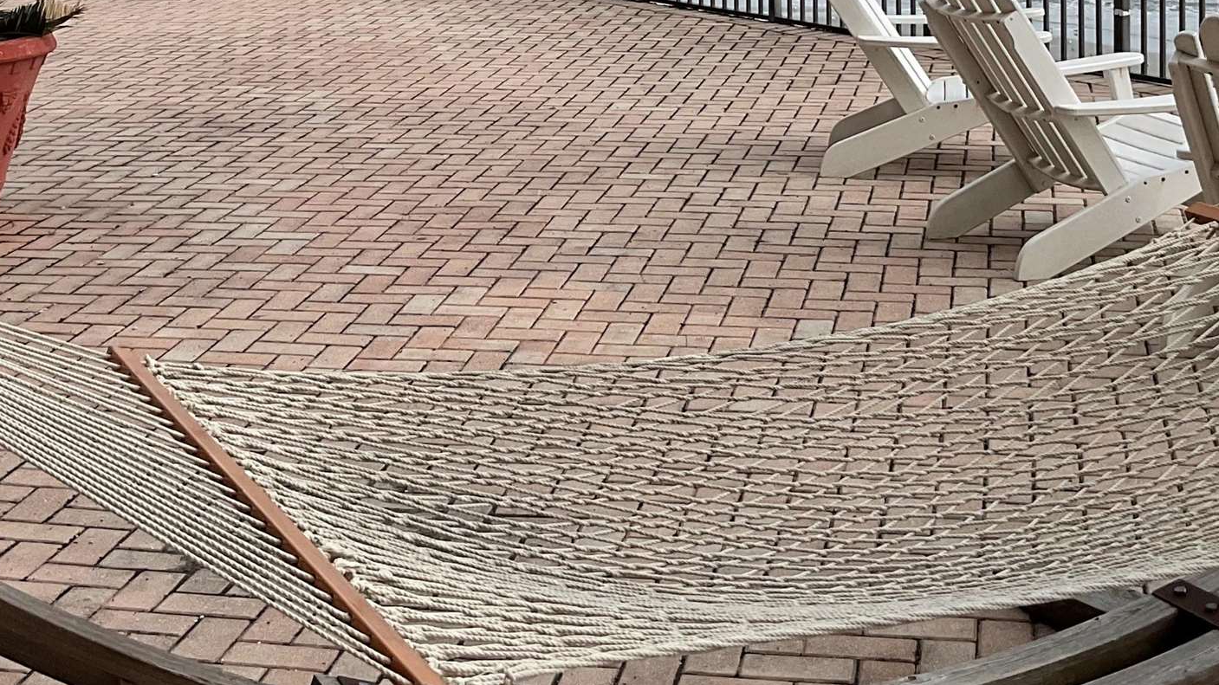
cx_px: 596
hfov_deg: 30.6
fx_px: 2230
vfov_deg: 16.7
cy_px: -144
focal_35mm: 69
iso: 16
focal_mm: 3
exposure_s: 1/2667
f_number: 1.8
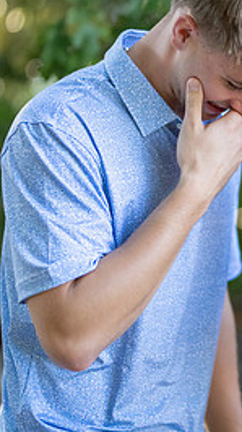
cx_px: 316
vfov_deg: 16.8
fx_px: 1465
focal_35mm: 128
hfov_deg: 9.3
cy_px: 174
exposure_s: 1/6400
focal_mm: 50
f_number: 1.2
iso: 2000
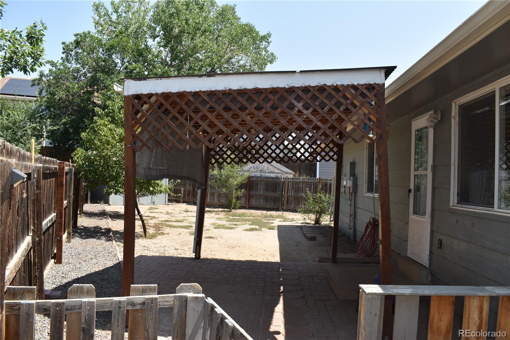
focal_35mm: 27
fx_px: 382
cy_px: 170
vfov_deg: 47.9
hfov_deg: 67.4
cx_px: 255
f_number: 8
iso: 100
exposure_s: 1/200
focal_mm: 18
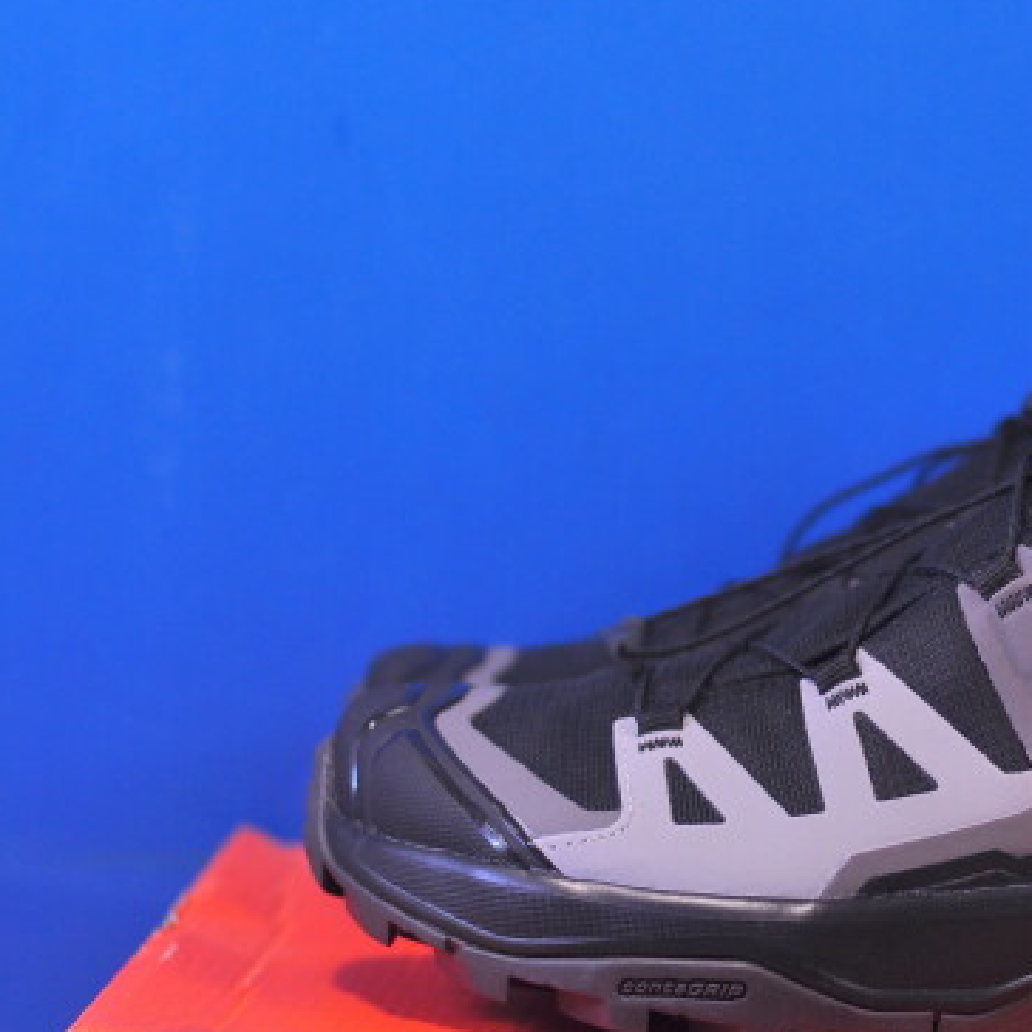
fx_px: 4722
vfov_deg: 12.5
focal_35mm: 140
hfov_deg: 12.3
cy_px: 438
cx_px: 995
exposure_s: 1/320
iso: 250
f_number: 2.5
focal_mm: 50
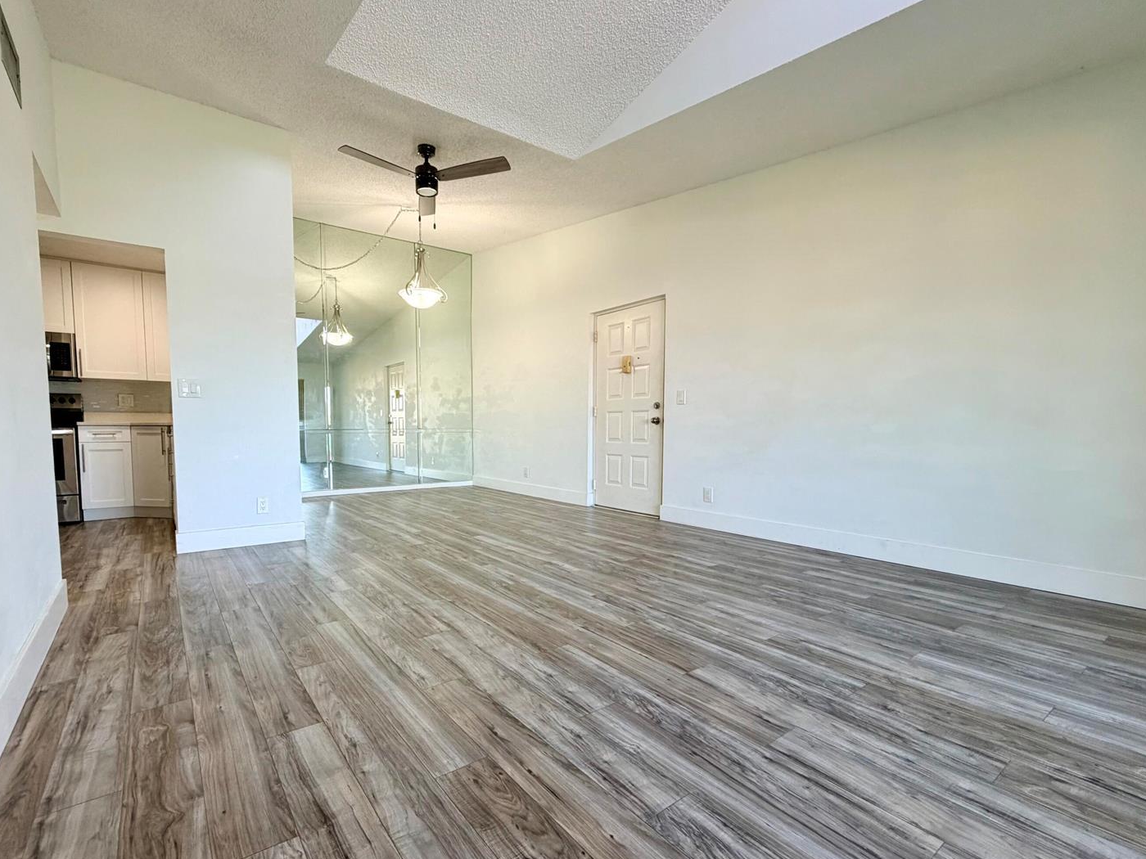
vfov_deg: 78.0
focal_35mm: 16
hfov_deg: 94.2
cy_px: 463
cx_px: 520
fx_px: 530
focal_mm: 2.22
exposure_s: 1/120
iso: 200
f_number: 2.2
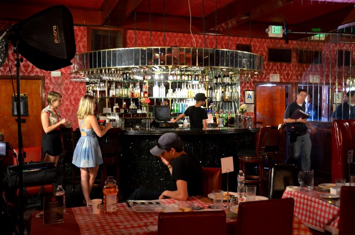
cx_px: 178
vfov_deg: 34.1
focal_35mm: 39
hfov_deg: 49.6
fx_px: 384
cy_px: 118
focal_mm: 26
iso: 1600
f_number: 4
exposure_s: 1/30
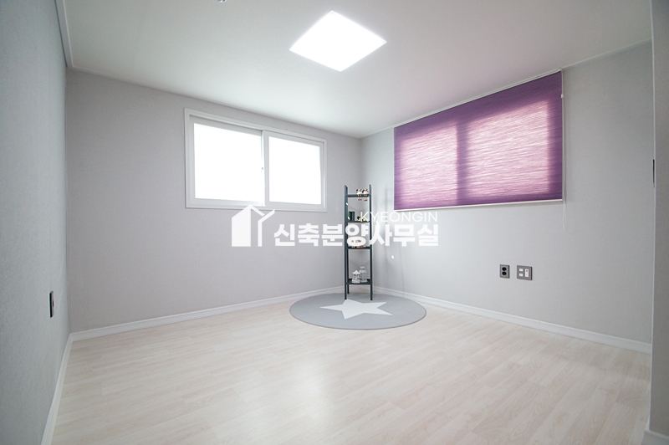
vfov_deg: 77.2
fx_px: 279
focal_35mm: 15
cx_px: 334
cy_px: 222
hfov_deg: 100.4
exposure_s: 1/100
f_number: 4
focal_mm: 10
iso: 800
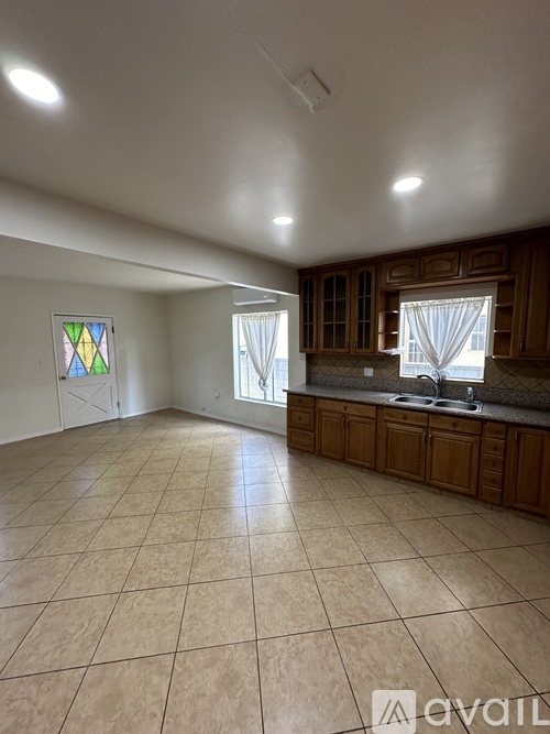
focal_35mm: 14
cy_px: 367
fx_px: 297
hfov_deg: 85.7
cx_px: 275
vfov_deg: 102.1
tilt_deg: -5.9
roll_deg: -1.1
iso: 200
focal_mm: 2.22
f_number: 2.2
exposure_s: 1/120
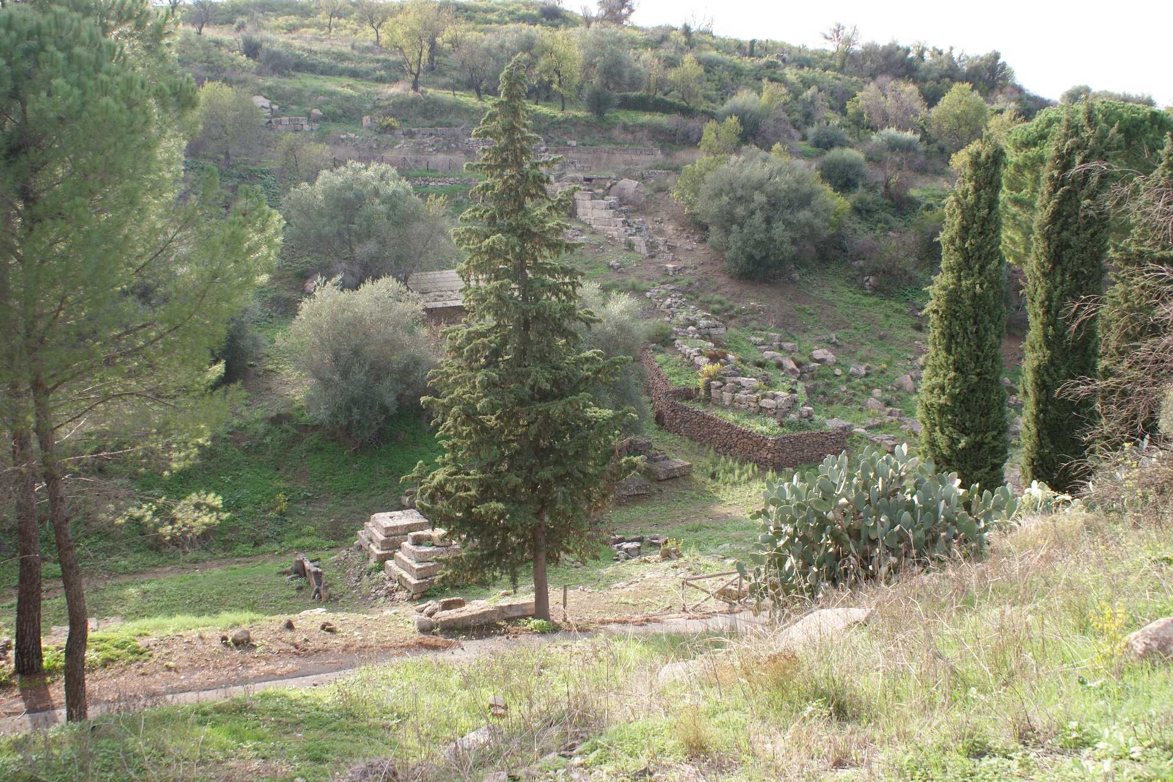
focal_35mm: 33
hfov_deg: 57.2
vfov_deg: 40.0
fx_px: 1075
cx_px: 586
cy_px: 391
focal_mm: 22
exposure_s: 1/60
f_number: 7.1
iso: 100
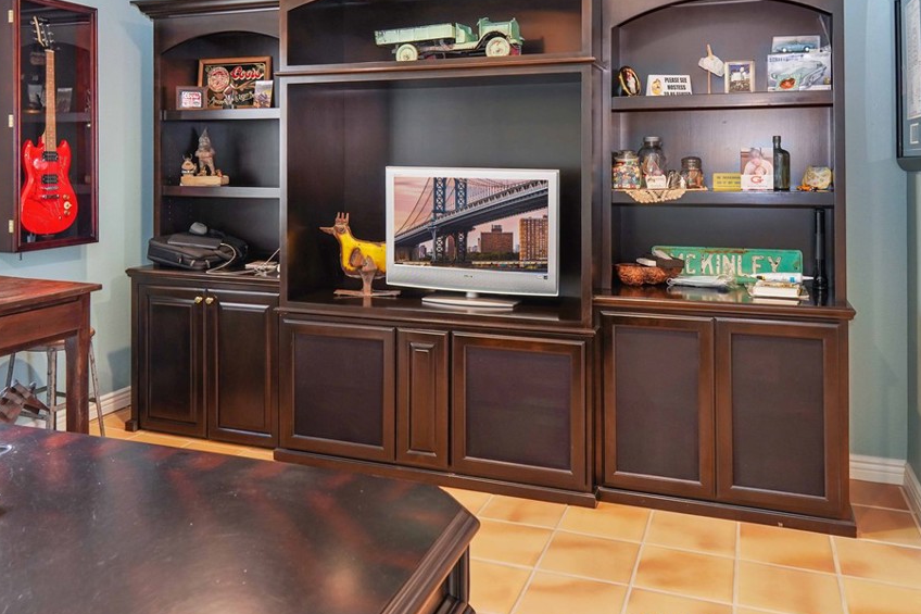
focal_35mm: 29
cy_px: 270
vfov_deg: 44.9
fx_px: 742
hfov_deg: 63.6
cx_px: 438
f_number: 4
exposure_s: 1/13
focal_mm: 16
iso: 400
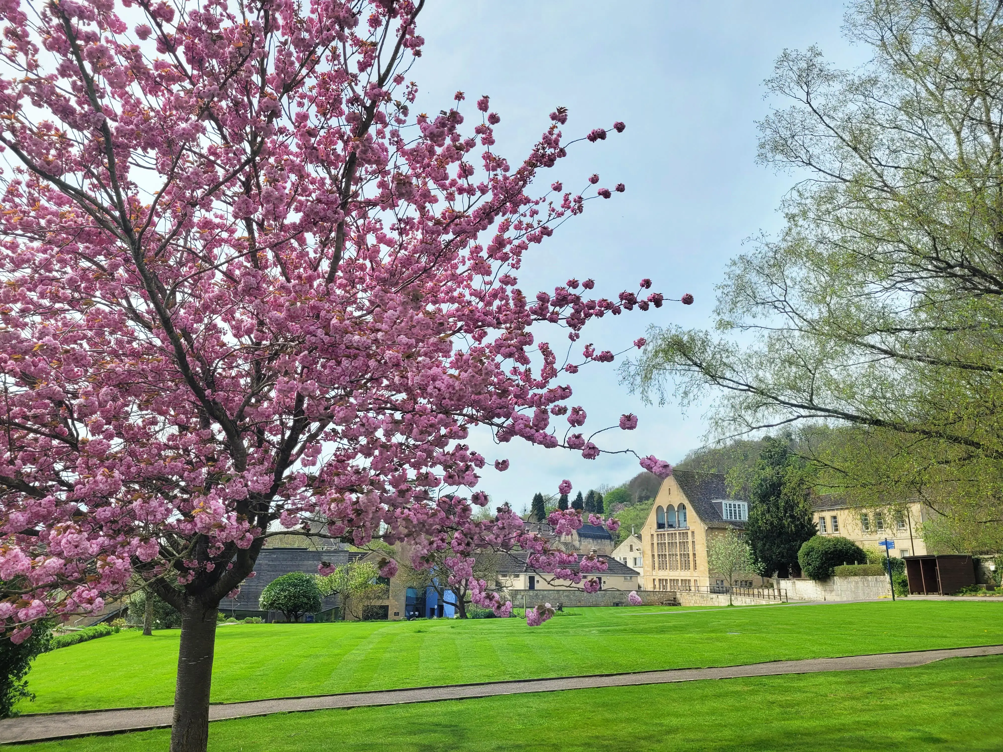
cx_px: 502
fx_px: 753
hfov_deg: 67.3
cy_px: 376
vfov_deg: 53.1
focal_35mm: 26
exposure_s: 1/2032
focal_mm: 5.4
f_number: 1.8
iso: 40
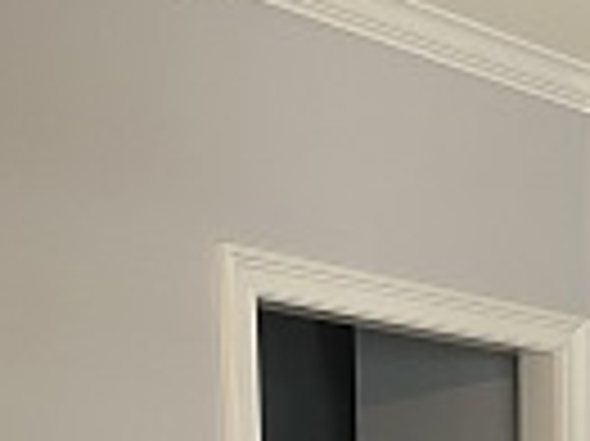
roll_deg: -0.6
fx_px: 2026
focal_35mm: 119
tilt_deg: -9.7
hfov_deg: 15.5
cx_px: 833
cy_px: 986
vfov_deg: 10.9
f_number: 1.6
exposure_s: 1/60
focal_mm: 4.2
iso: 125
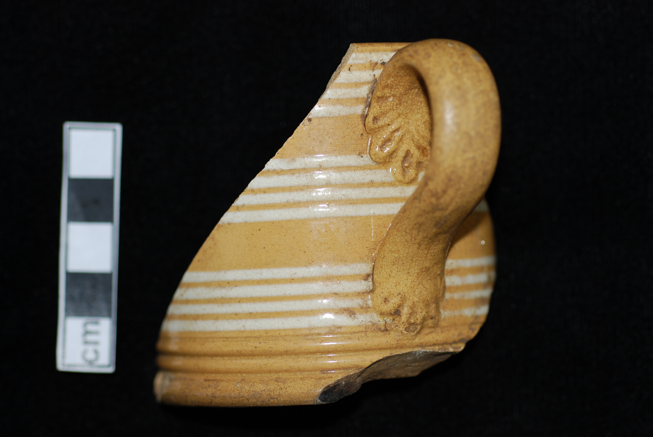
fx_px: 1634
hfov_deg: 22.6
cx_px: 326
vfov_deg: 15.2
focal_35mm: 90
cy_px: 218
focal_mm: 60
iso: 100
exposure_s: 1/125
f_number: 4
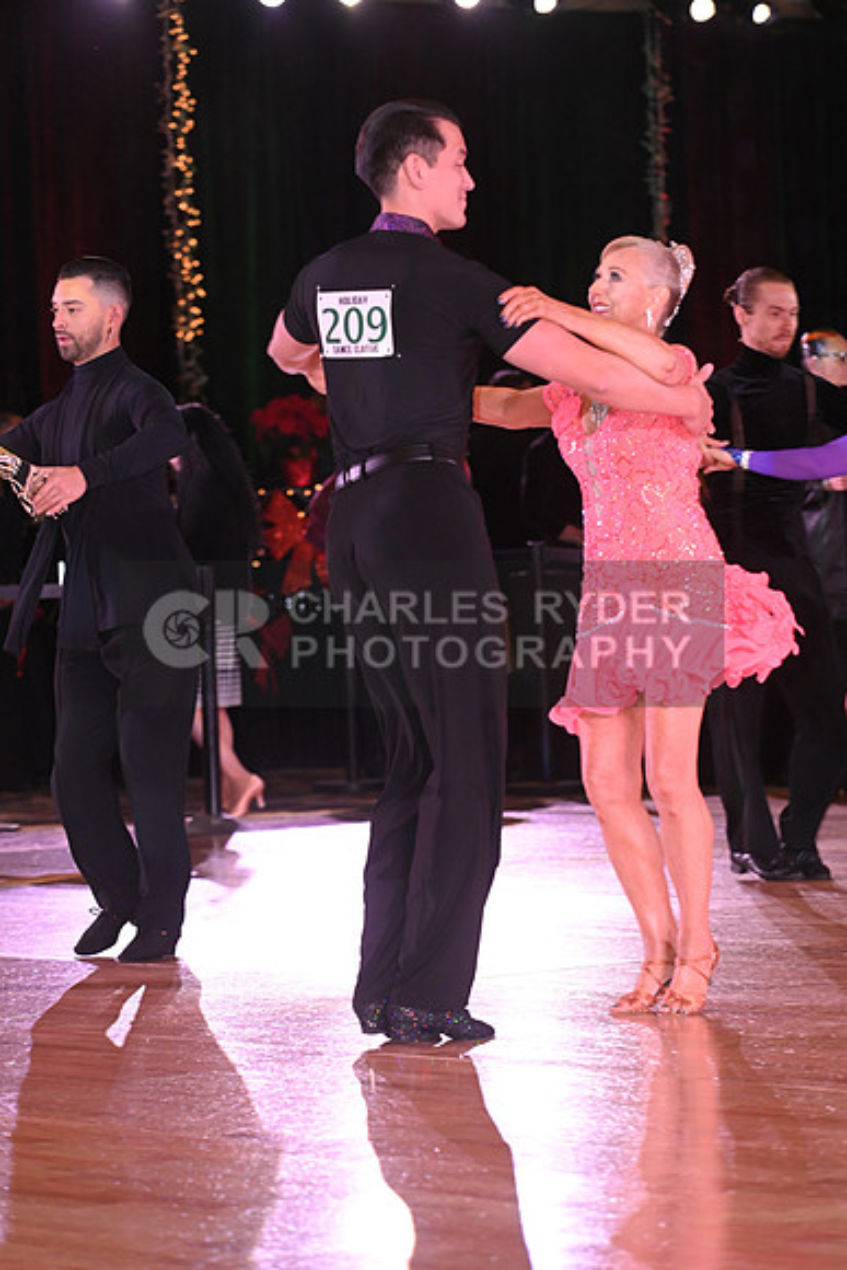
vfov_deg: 14.2
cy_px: 635
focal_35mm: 145
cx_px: 424
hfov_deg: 9.5
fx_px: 5114
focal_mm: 145
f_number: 5.6
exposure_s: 1/200
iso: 2000
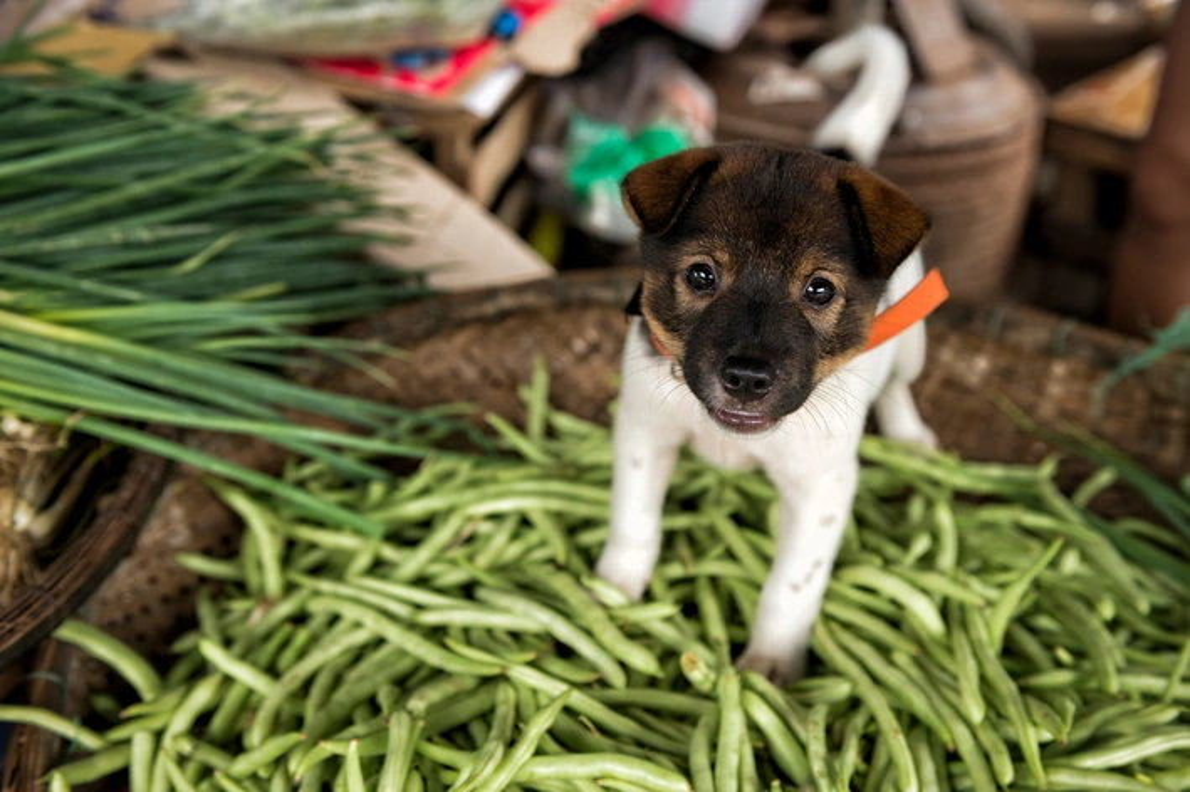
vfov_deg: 33.4
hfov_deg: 48.5
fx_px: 1322
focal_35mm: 40
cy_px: 396
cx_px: 595
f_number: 4
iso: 500
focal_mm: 40
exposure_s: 1/250
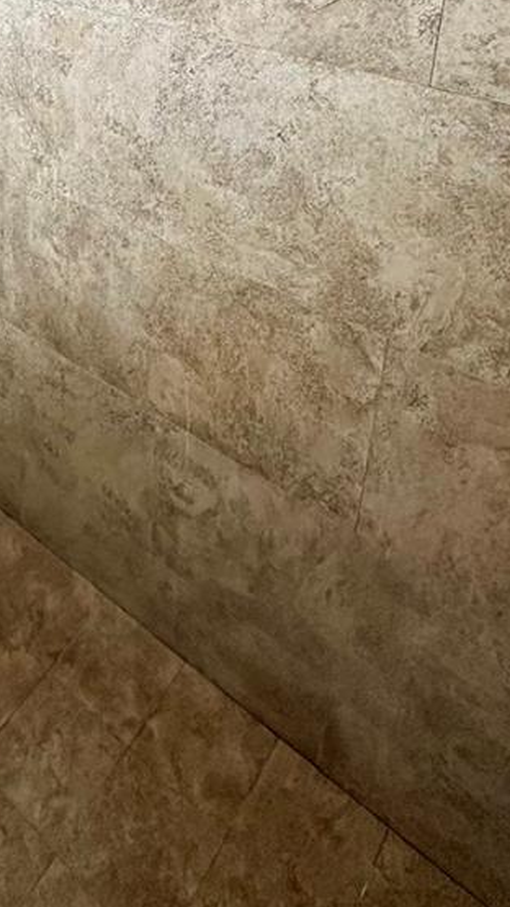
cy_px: 70
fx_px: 794
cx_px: 56
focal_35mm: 33
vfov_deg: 51.6
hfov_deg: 33.8
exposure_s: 1/99
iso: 250
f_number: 2.2
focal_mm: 2.22
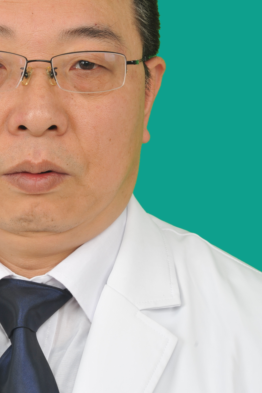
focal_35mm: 157
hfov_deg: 8.7
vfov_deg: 13.1
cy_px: 175
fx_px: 1716
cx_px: 31
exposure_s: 1/200
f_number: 14
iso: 200
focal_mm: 78
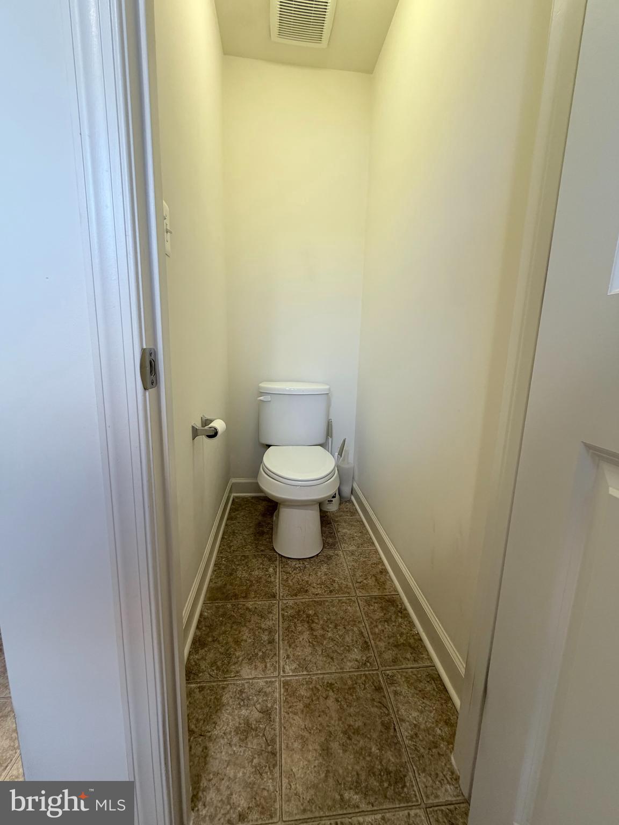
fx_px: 334
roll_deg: -1.5
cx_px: 310
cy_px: 412
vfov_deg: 102.1
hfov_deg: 85.7
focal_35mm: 14
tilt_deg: -11.0
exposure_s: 1/120
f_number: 2.2
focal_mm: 2.22
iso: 200
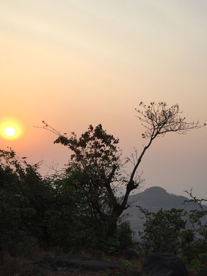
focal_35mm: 41
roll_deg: -1.2
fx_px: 327
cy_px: 191
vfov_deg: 44.9
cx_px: 134
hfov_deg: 34.9
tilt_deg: -1.6
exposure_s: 1/618
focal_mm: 4.15
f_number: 2.2
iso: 32
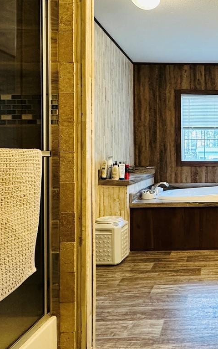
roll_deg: -0.2
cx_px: 231
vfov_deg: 61.1
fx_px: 295
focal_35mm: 31
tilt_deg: -0.2
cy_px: 155
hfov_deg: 35.6
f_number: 2.2
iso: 250
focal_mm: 2.22
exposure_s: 1/60
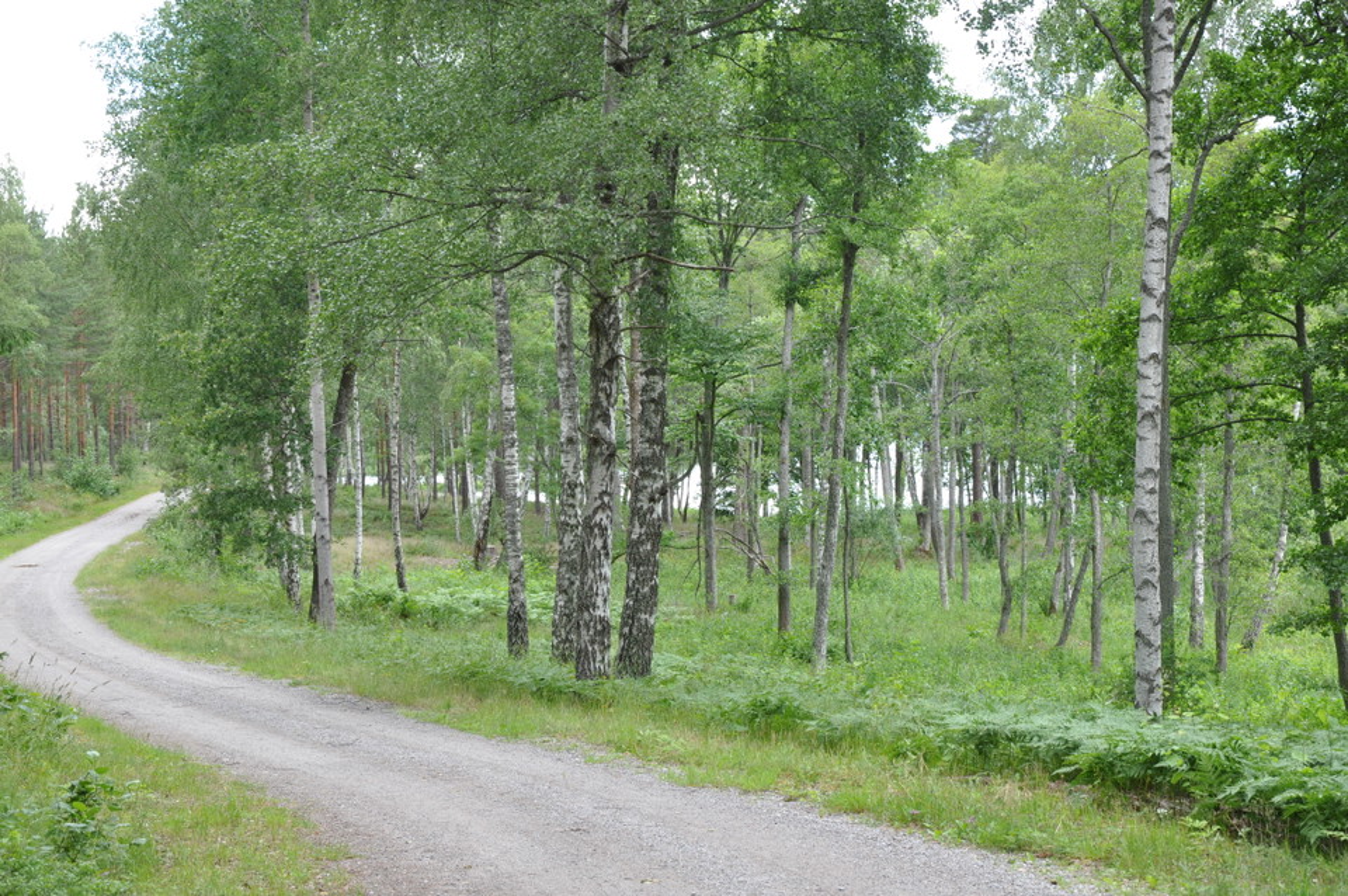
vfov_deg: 18.9
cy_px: 448
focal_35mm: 72
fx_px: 2693
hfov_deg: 28.1
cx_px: 674
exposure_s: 1/100
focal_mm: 48
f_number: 10
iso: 400
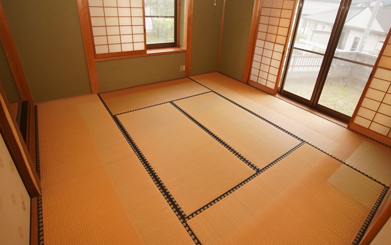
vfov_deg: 64.6
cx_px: 205
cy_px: 103
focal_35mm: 18
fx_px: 192
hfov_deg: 91.0
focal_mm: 10
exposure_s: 1/60
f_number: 4
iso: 125
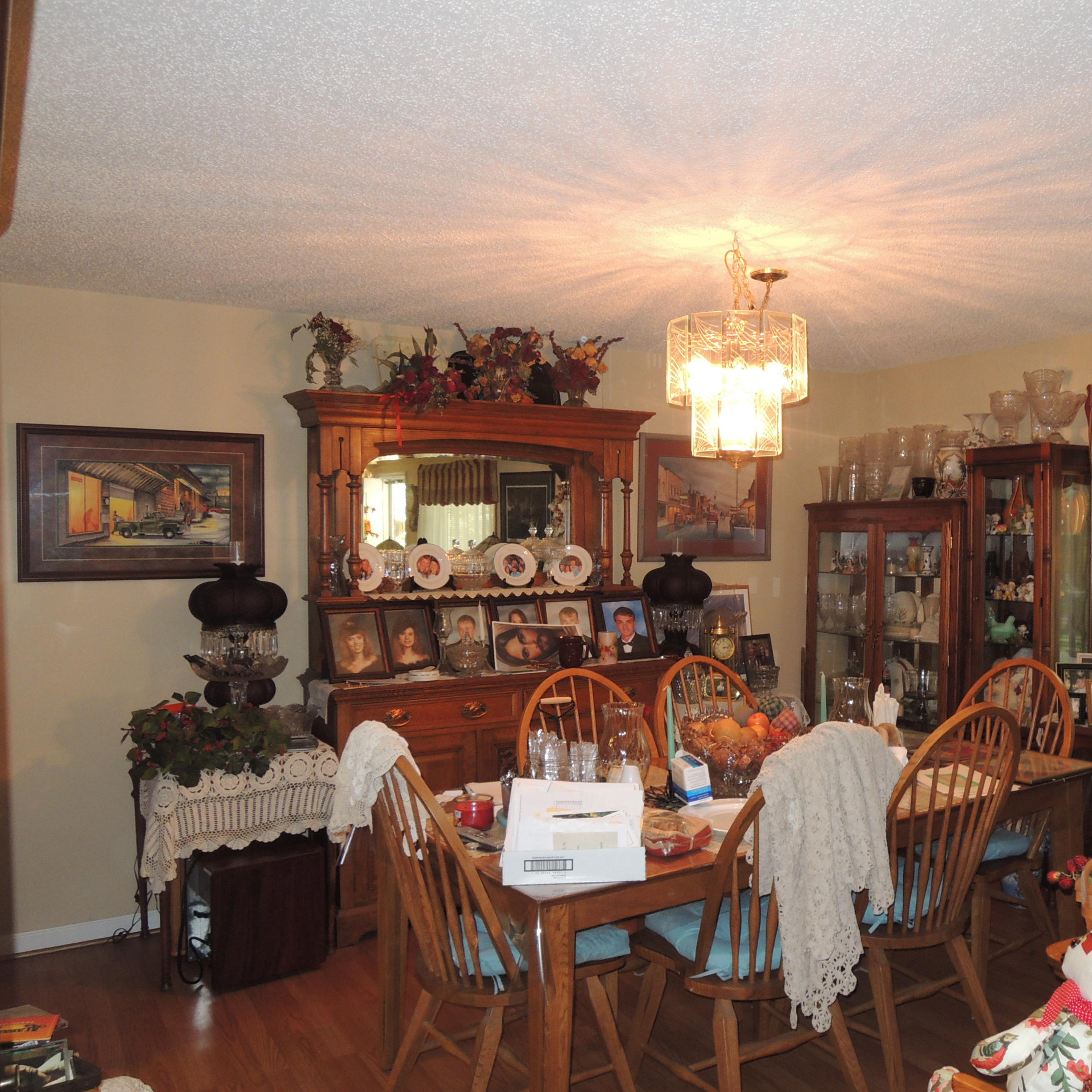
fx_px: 1035
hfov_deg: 54.9
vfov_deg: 55.6
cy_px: 555
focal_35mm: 29
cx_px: 692
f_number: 2.8
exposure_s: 1/30
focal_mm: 4.3
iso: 220
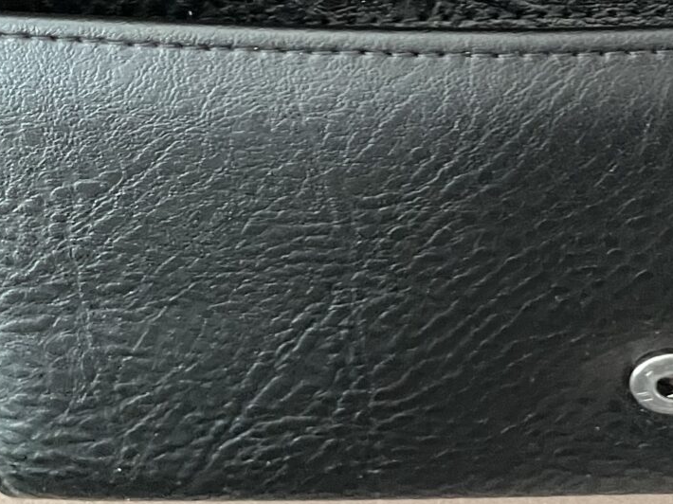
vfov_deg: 18.9
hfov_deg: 24.9
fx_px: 1458
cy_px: -45
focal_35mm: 75
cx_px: 654
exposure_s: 1/30
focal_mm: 4.2
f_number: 1.6
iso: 1000
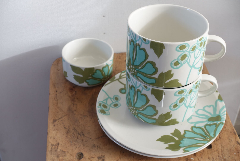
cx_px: 120
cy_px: 80
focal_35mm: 60
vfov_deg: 22.7
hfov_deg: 33.4
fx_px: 400
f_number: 7.1
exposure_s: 1.6
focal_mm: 22.18
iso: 125
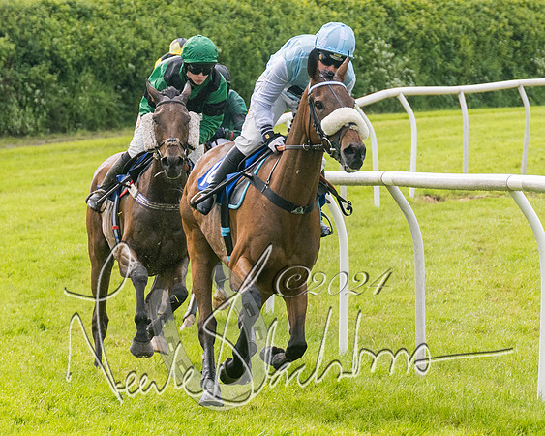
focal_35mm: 274
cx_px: 217
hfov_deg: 7.1
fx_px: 4419
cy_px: 188
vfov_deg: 5.6
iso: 400
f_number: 4
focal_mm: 98
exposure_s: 1/3200
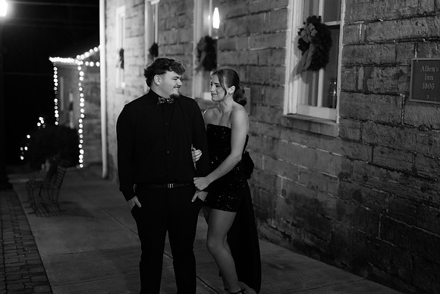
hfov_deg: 39.6
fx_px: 611
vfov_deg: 27.0
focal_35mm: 50
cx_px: 220
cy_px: 147
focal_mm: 50
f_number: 1.4
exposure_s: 1/200
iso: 2500
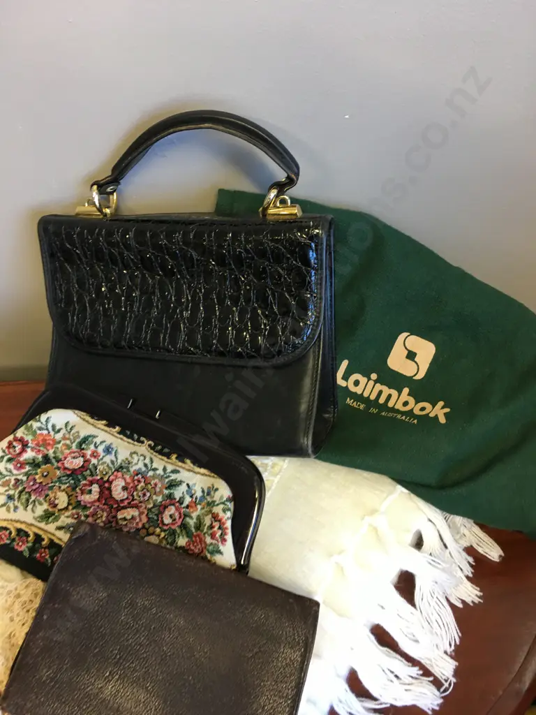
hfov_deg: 48.2
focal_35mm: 29
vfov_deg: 61.7
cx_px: 268
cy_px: 358
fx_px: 599
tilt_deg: -51.2
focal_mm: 4.15
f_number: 2.2
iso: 64
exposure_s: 1/17
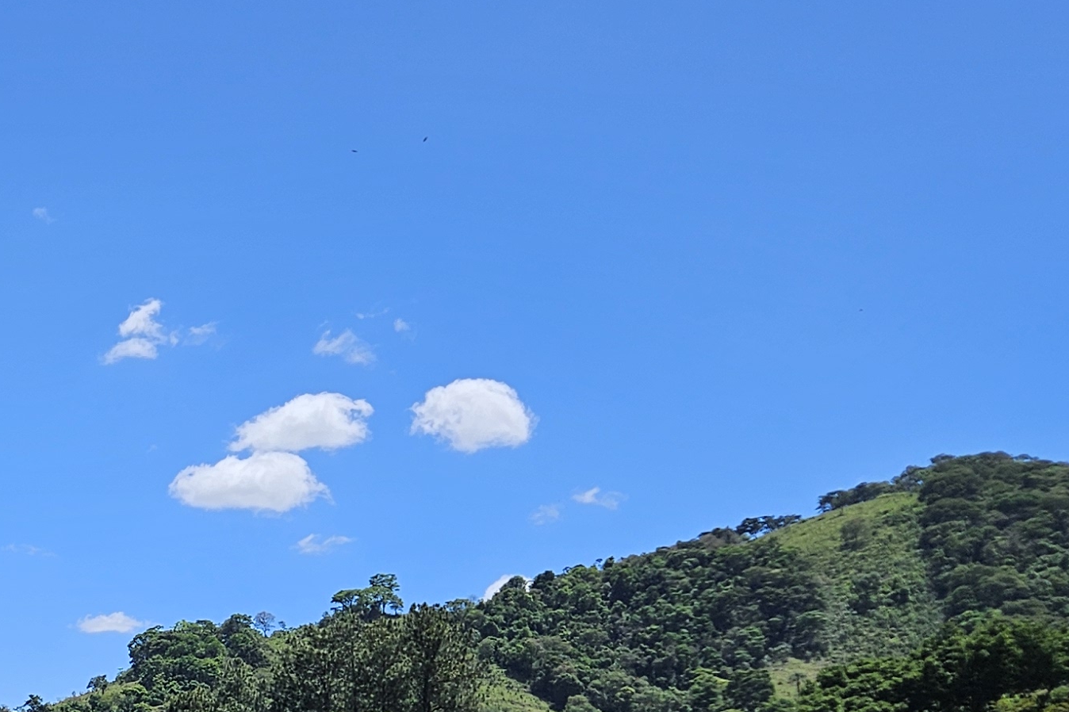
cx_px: -186
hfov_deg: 25.7
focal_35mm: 71
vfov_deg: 18.4
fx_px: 2108
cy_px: 791
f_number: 1.8
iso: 25
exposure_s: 1/2476
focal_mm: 5.4
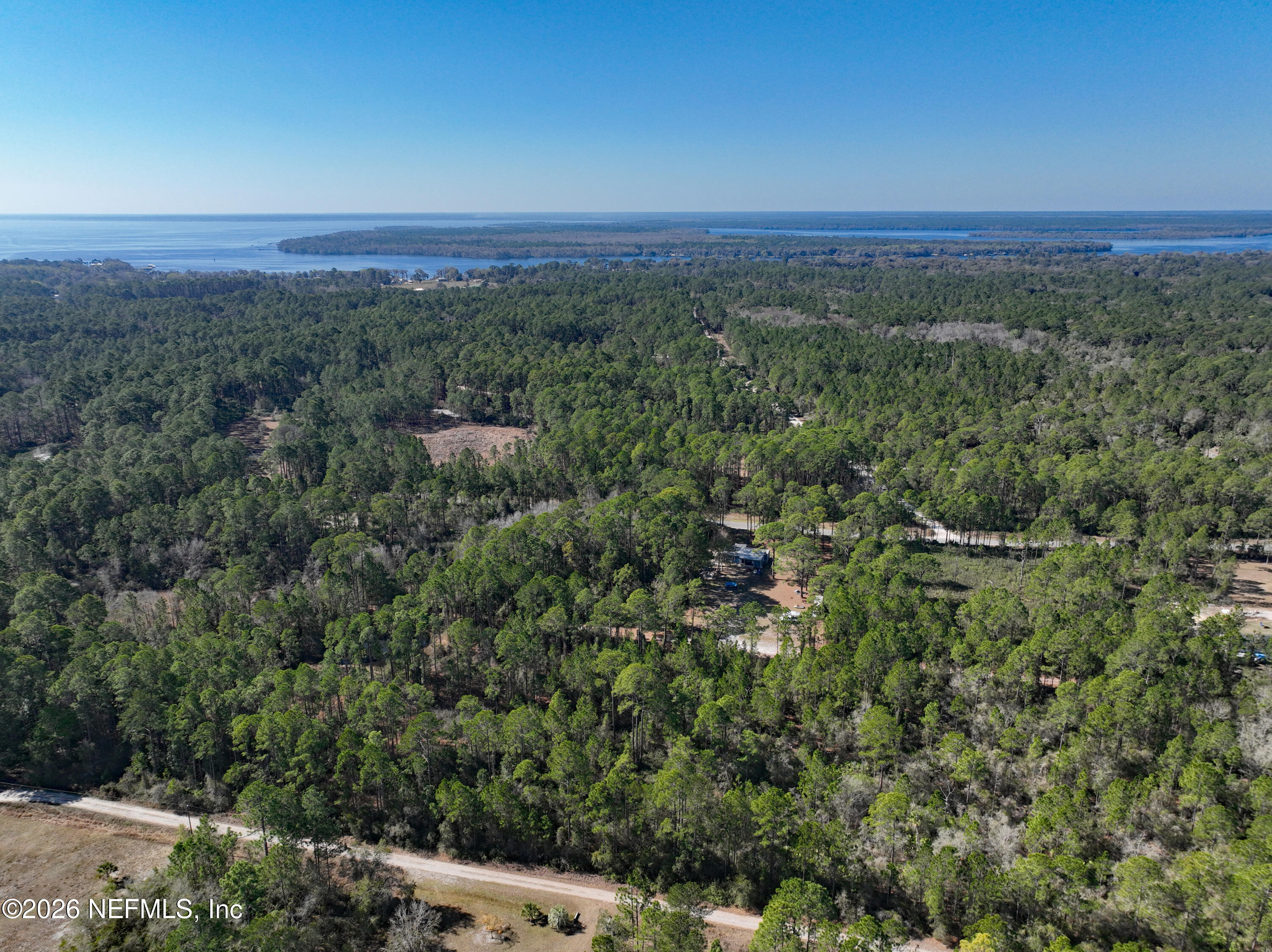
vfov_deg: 56.8
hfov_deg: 71.6
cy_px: 476
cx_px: 636
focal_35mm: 24
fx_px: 881
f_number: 2.8
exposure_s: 1/2000
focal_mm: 12.29
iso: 120
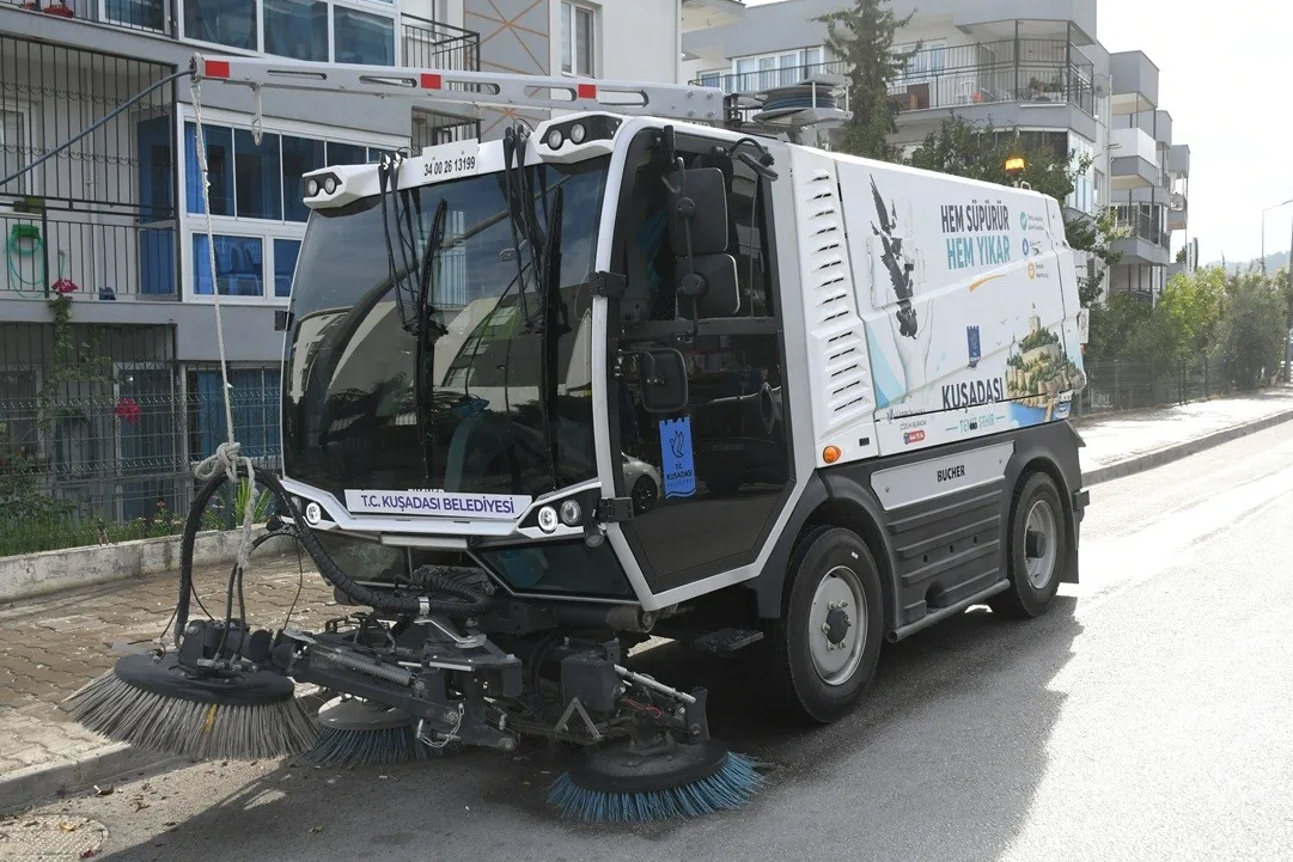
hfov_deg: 54.4
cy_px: 421
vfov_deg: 37.9
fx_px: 1257
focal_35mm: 35
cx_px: 655
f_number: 5.6
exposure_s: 1/1600
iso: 720
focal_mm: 23
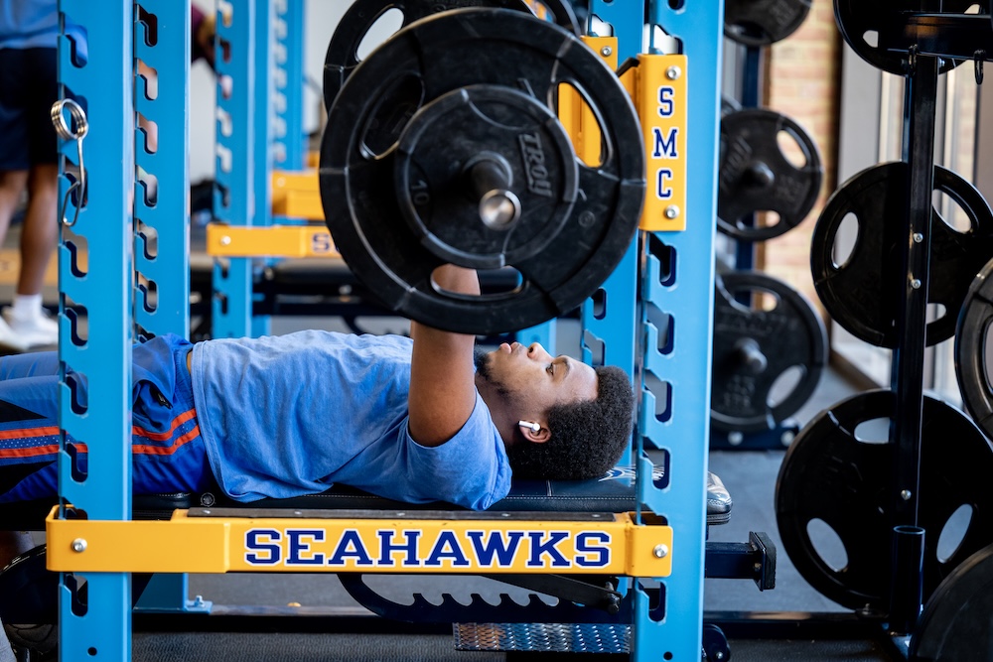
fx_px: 2455
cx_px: 496
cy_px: 331
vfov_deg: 15.4
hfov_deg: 22.9
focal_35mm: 89
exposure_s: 1/200
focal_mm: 89
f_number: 2.8
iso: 1600
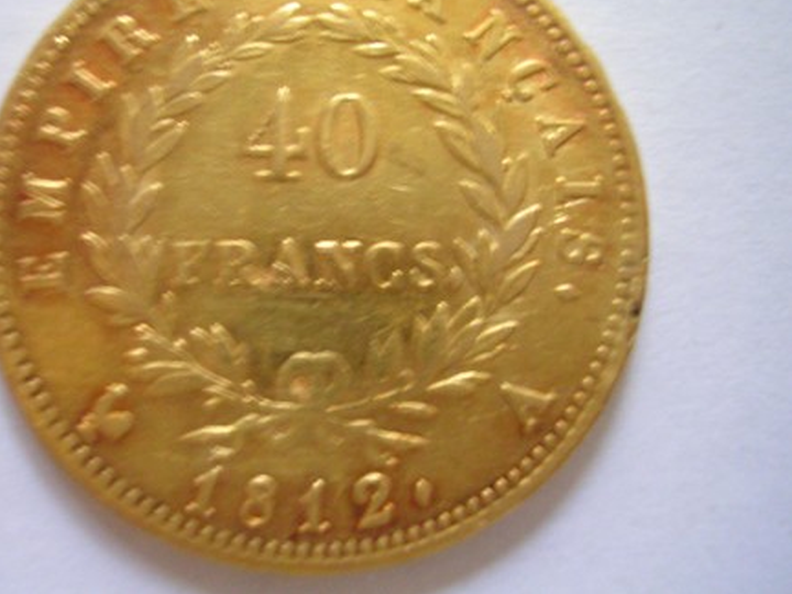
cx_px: 337
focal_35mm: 44
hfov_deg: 42.8
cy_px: 256
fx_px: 1007
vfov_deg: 32.8
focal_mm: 5.8
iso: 200
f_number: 2.8
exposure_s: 1/1.7
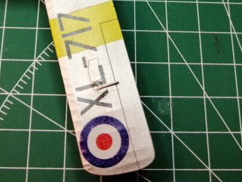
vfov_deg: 20.4
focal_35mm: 68
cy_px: -27
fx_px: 475
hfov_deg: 28.6
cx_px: 115
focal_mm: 3.95
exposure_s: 1/50
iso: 100
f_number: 1.8
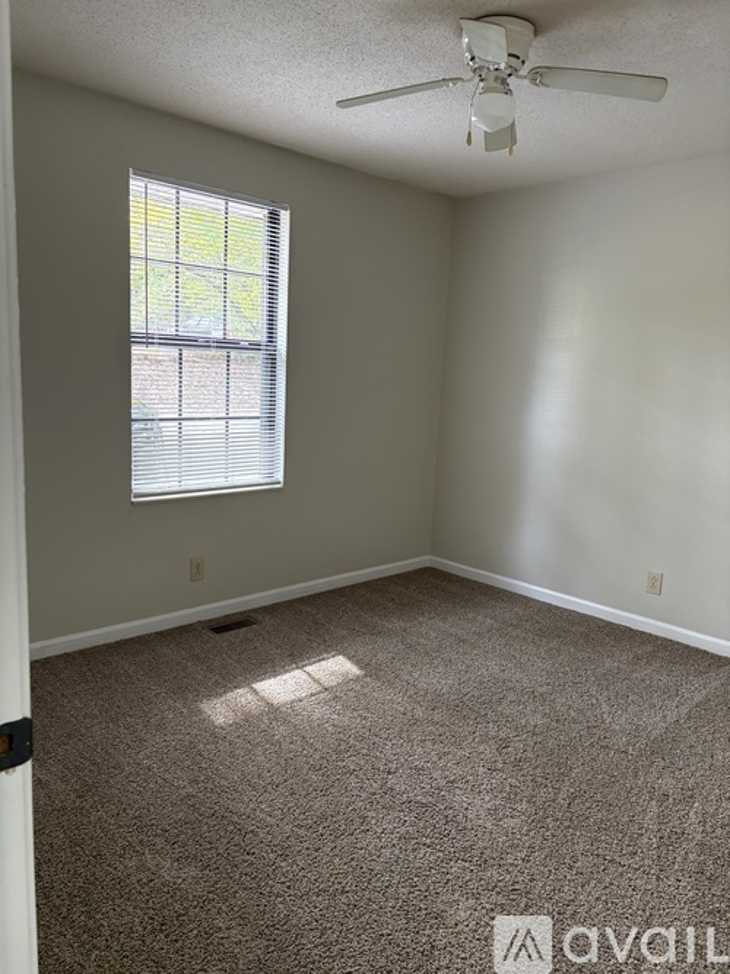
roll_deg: -3.1
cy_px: 487
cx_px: 365
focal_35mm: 26
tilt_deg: -8.7
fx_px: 731
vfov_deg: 67.3
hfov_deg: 53.0
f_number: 1.6
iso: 250
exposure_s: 1/60
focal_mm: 5.96
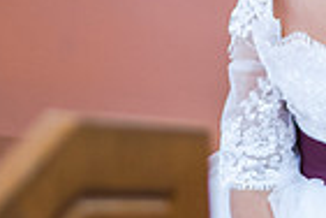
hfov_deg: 9.9
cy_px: 10
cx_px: 368
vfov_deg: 6.6
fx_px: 1865
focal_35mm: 206
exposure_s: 1/125
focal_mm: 50
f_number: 1.8
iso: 1600
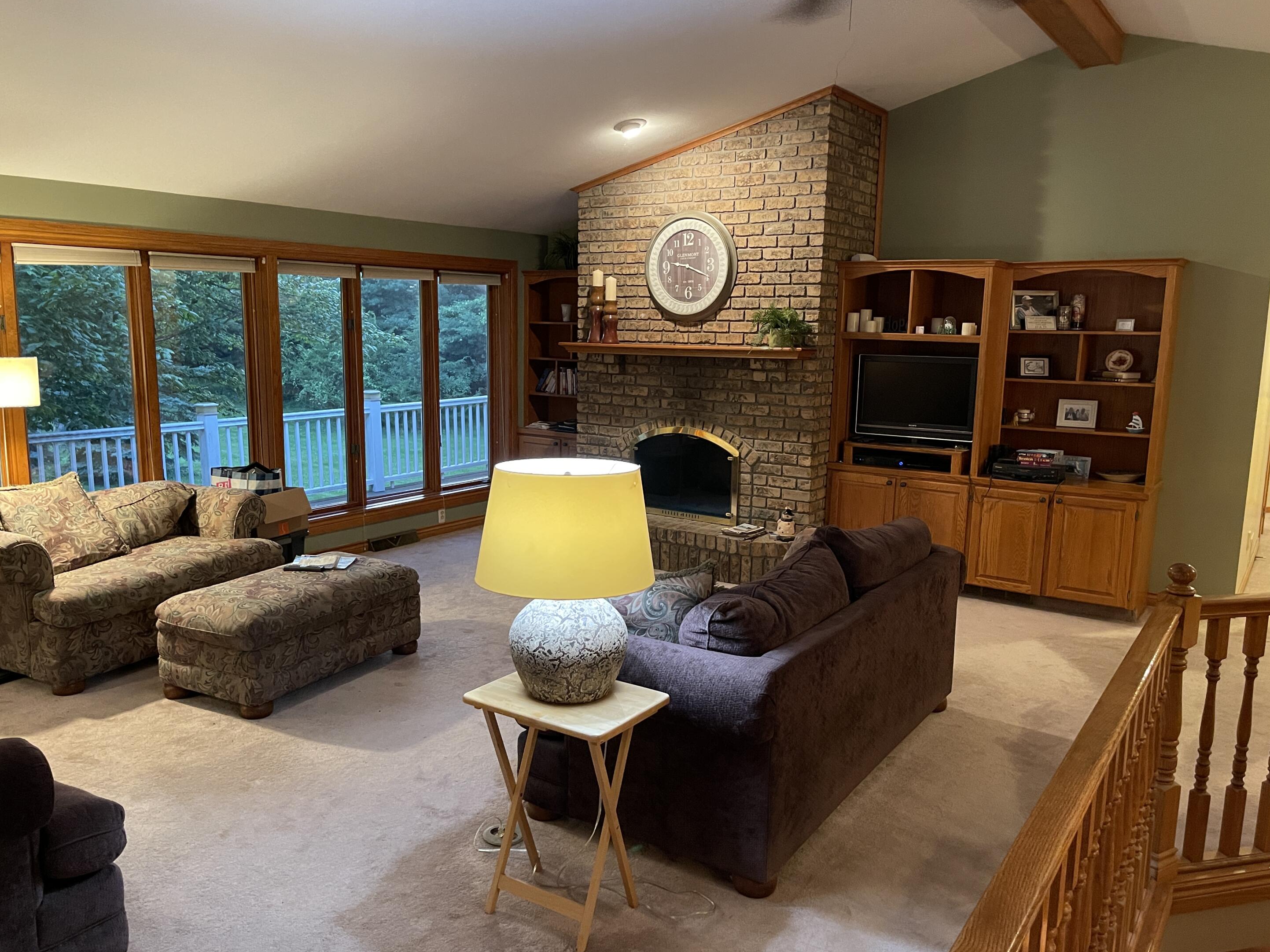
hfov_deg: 67.3
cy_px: 491
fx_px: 954
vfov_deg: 53.0
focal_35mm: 26
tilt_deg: -10.1
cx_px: 632
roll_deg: -1.5
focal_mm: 5.1
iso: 500
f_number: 1.6
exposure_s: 1/40
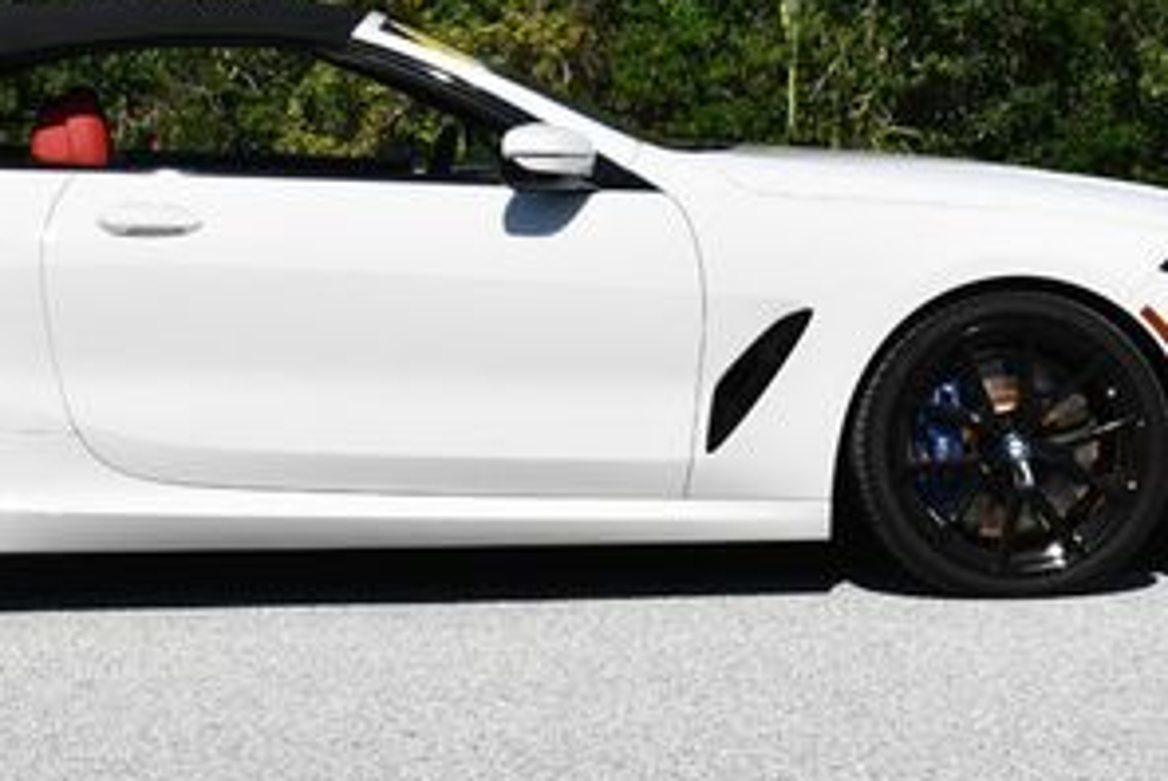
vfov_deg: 11.2
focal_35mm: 121
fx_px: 3930
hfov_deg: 16.8
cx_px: 347
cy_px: 8
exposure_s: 1/320
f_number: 9
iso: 100
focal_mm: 28
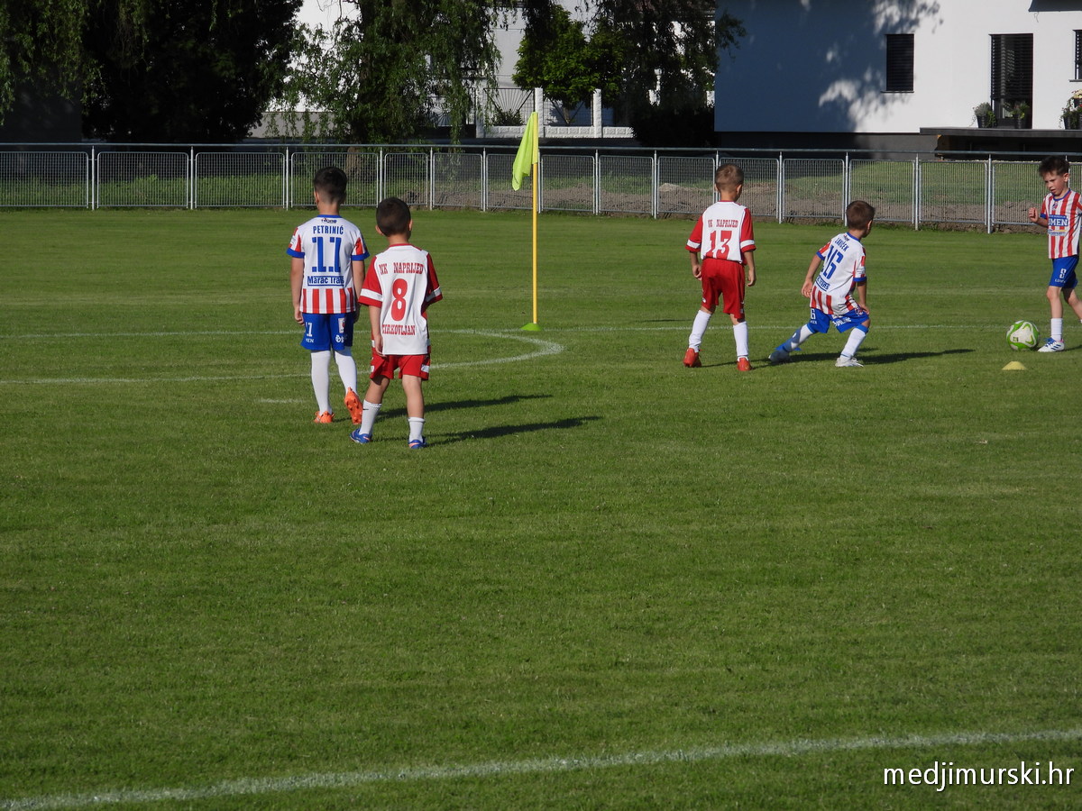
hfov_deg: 12.7
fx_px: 4845
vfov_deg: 9.6
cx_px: 541
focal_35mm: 155
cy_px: 406
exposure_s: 1/1600
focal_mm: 27.9
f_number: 4
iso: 100
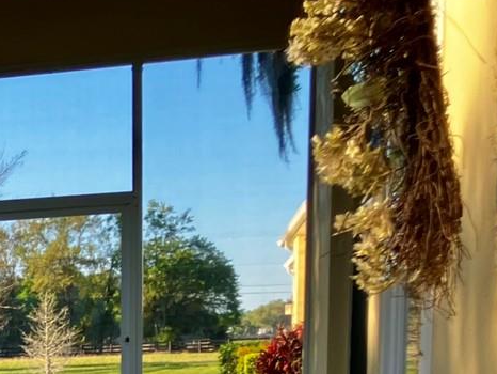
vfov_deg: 14.4
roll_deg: +3.8
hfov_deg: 17.6
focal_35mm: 96
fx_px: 1379
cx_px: -313
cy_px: 557
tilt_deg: -7.8
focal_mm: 3.99
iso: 25
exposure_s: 1/138
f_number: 1.8
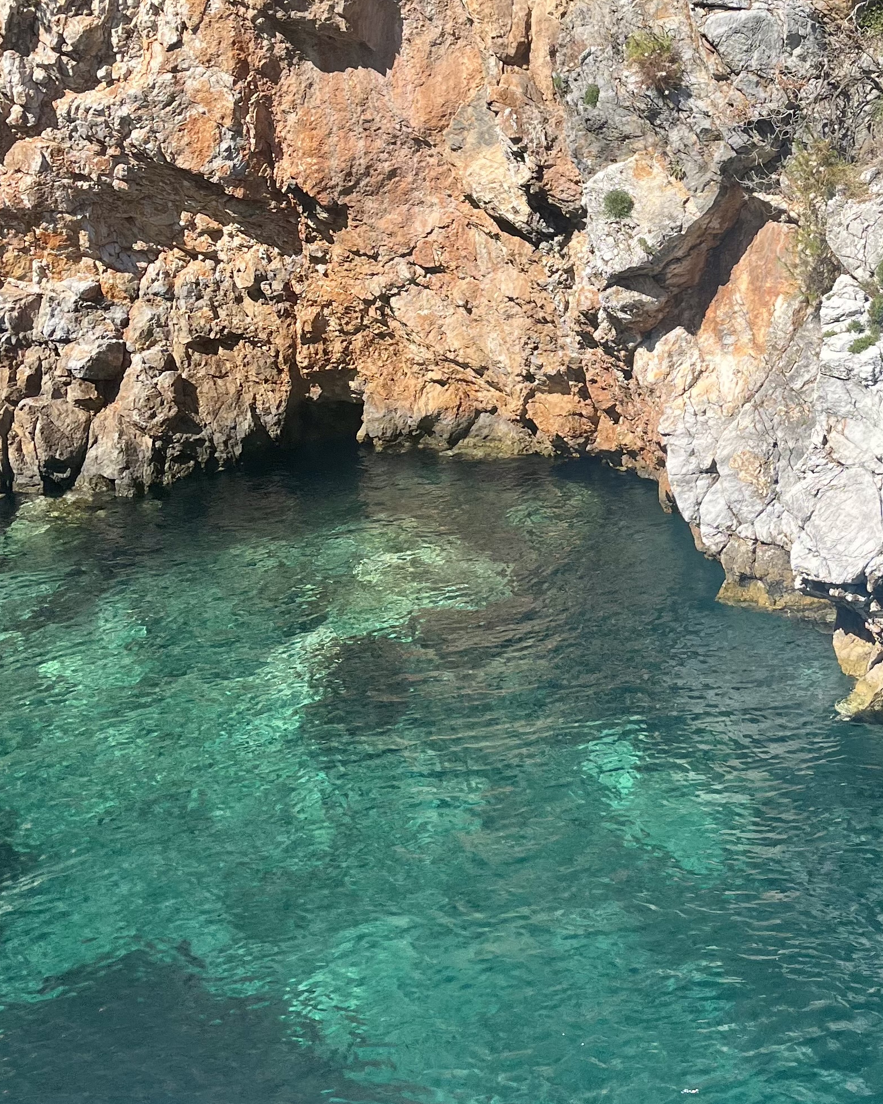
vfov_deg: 34.9
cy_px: 228
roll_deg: +3.9
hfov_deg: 28.4
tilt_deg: -10.6
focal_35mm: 52
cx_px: 724
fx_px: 1699
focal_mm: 5.1
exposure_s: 1/3135
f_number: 1.6
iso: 50
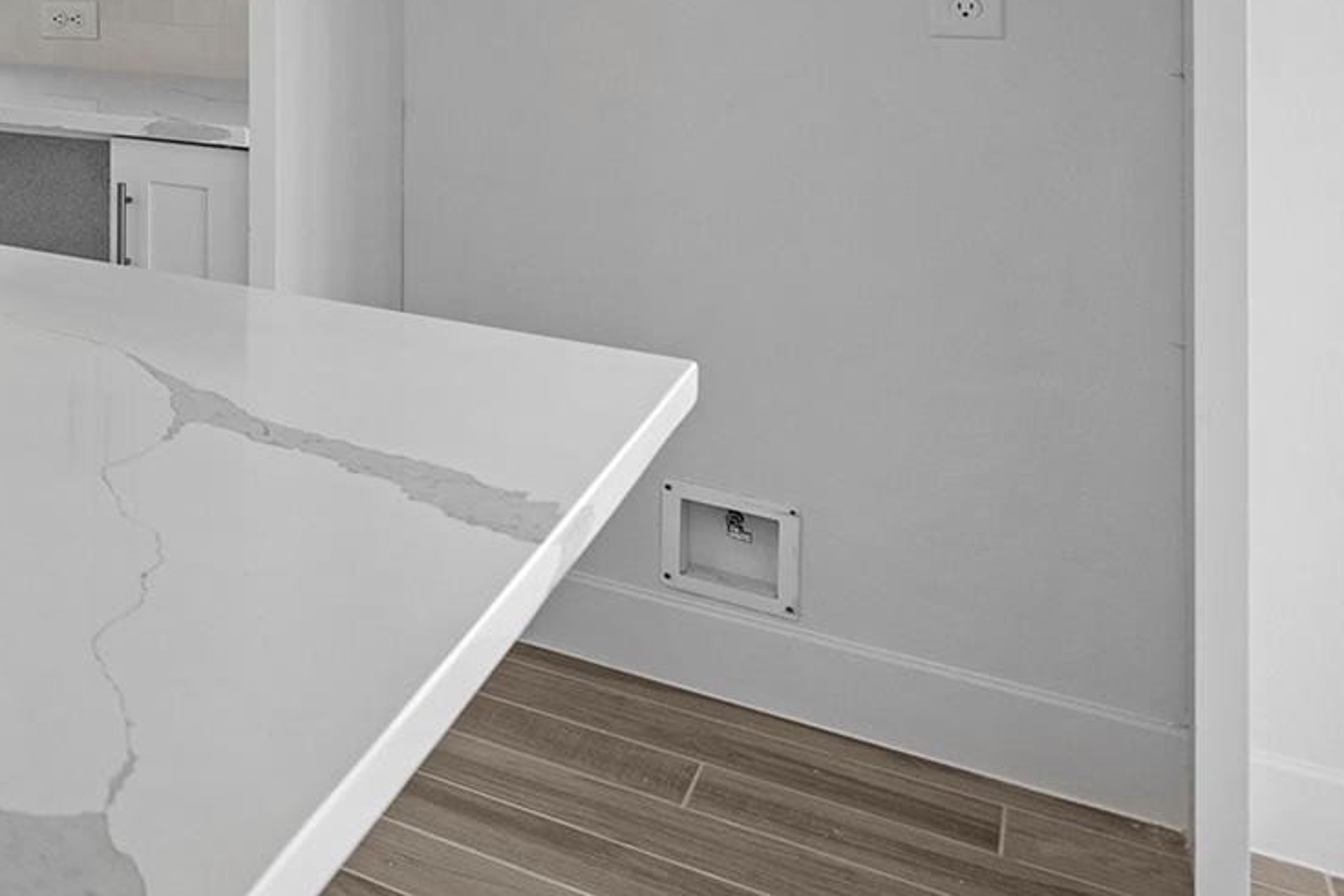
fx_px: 1456
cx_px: -430
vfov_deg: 30.6
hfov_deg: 34.2
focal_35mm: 39
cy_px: -91
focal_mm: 14
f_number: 9
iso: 250
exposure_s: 1/15
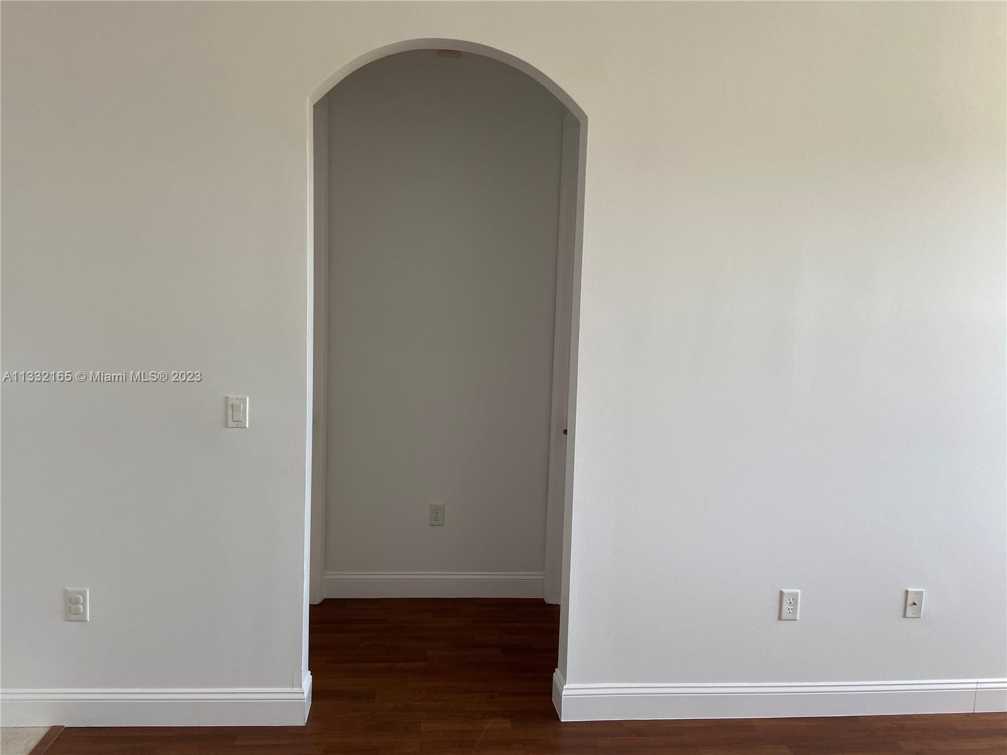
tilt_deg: -7.3
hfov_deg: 67.3
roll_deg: -1.8
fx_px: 756
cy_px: 378
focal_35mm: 26
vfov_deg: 53.1
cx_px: 504
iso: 50
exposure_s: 1/122
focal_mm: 4.25
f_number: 1.8
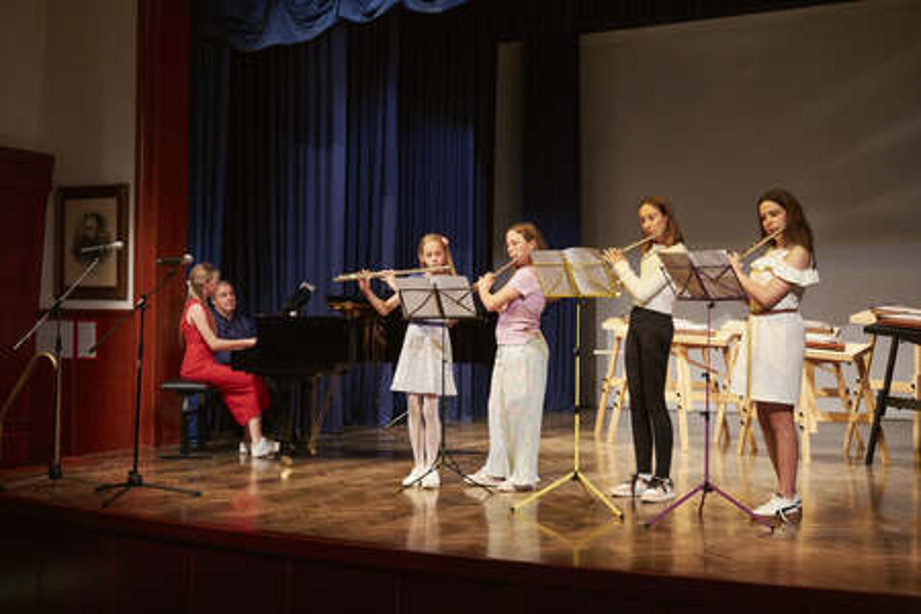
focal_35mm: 47
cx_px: 460
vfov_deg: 28.6
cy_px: 307
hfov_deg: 41.9
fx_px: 1202
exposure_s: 1/125
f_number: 4
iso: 1250
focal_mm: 31.1
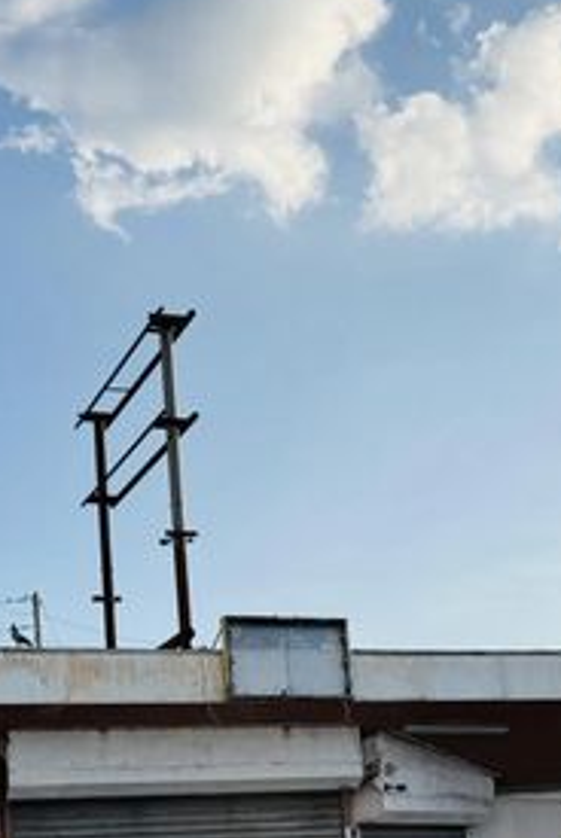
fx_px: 1352
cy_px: 686
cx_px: 168
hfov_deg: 23.3
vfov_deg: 33.3
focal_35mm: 58
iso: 80
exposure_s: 1/5319
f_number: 1.78
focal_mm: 6.76
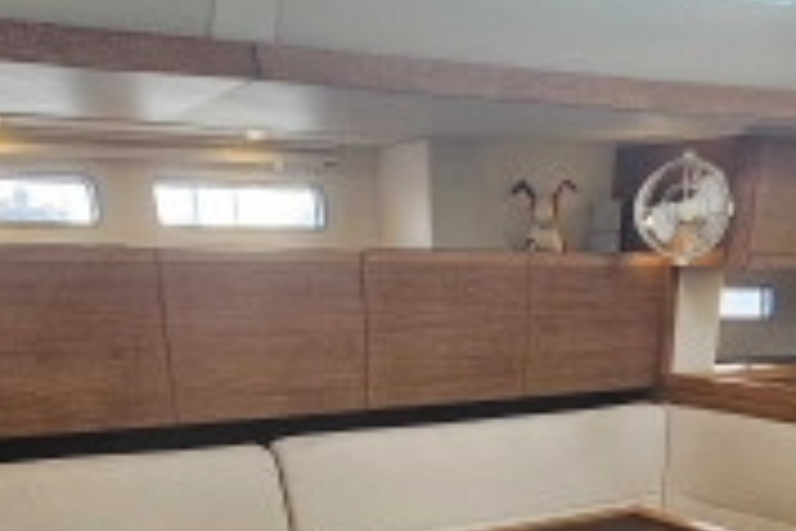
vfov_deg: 25.4
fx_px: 929
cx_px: 481
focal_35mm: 42
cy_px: 763
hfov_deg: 46.1
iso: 64
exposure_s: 1/70.8
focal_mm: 2.2
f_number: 2.2
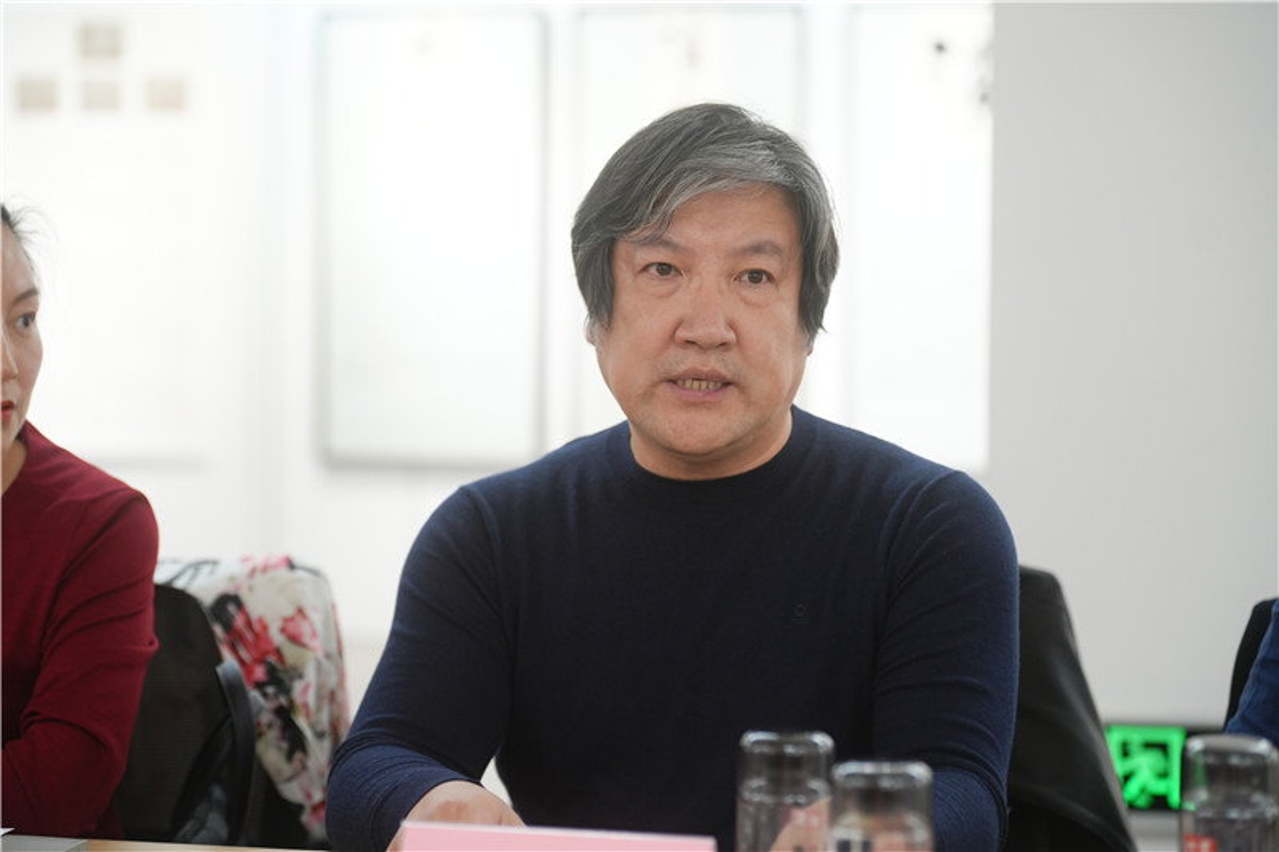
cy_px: 426
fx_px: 2841
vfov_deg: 17.1
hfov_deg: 25.4
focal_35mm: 80
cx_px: 640
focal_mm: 80
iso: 1250
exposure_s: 1/200
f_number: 2.8
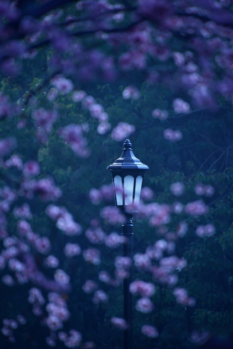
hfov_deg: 3.1
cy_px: 174
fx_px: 4367
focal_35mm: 450
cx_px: 116
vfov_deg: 4.6
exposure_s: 1/320
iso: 200
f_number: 6.3
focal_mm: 300
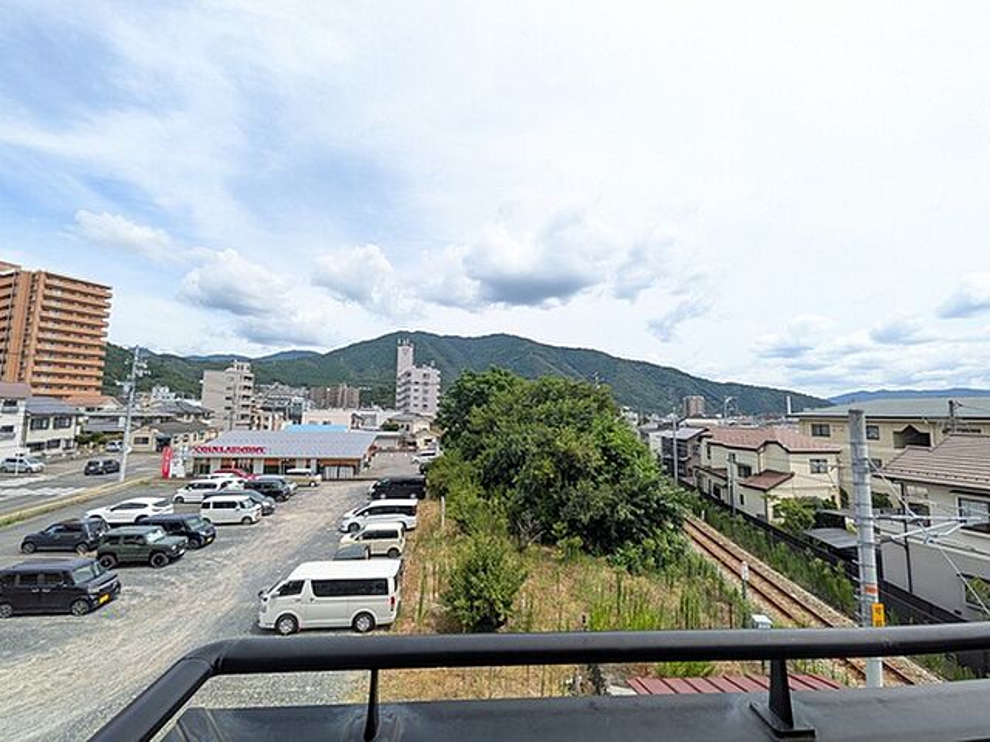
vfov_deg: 85.7
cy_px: 371
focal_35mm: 14
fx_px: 400
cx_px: 495
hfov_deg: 102.1
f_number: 2.2
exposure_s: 1/2347
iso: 105
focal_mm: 1.85
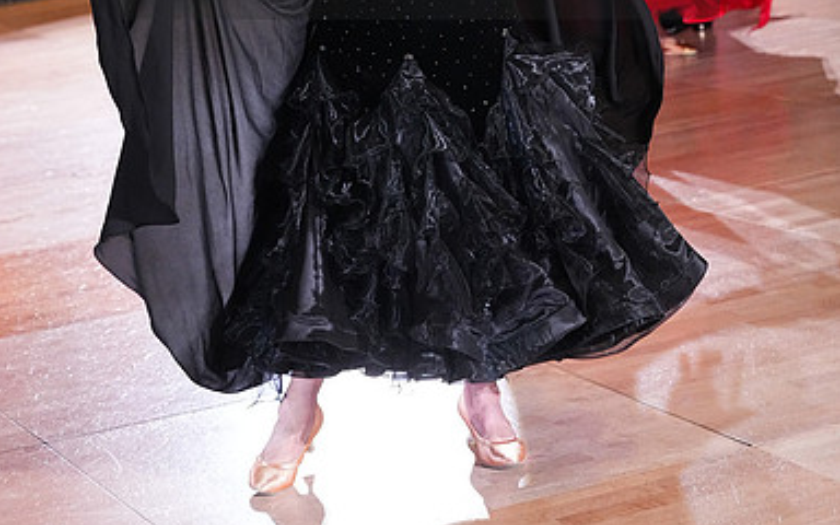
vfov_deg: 11.6
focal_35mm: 111
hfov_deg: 18.8
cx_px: 419
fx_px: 2541
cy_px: -52
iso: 8000
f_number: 4.5
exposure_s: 1/400
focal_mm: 72
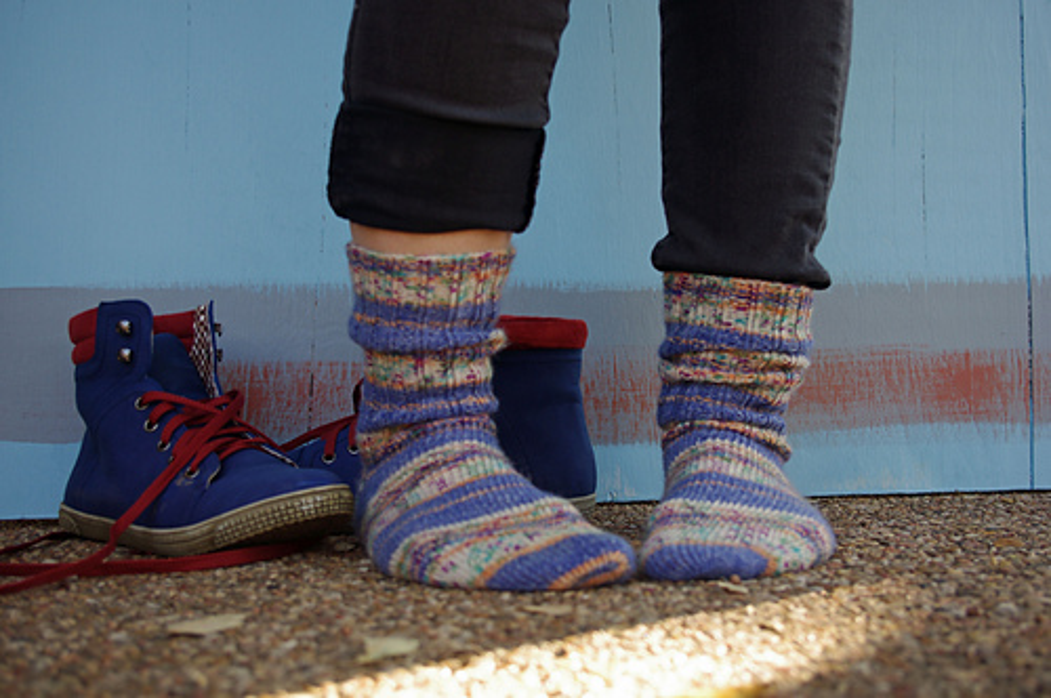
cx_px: 526
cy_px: 349
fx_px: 1429
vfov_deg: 27.5
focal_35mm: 49
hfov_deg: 40.4
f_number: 4
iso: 200
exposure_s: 1/80
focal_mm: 32.5
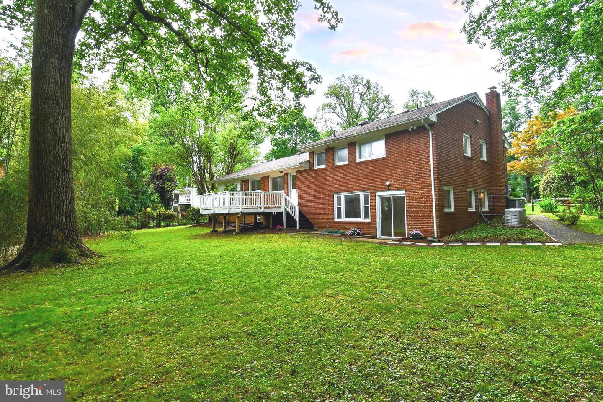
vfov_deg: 67.4
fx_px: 301
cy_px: 201
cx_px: 302
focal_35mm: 18
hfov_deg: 90.0
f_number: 8
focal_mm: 12
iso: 200
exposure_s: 1/250
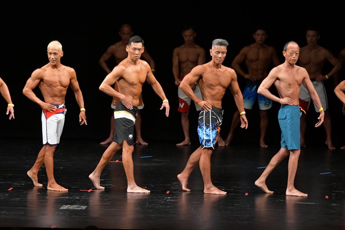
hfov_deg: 9.5
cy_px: 115
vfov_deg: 6.3
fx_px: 2079
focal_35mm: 217
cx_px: 172
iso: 3200
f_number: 5.6
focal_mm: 145
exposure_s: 1/400
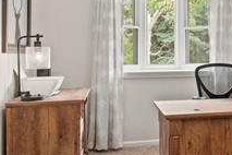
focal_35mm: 51
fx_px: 329
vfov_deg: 26.3
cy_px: 52
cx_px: 211
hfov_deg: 36.3
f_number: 8
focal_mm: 17
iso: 400
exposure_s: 1/4
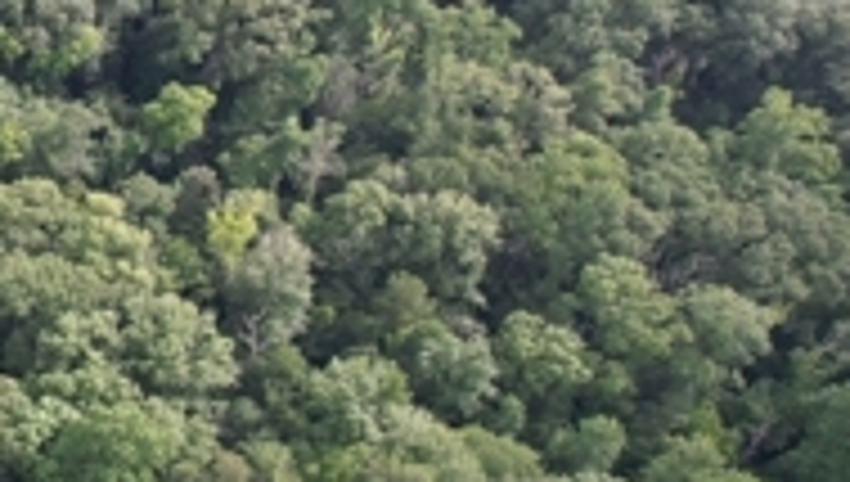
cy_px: 176
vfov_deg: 16.6
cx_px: -450
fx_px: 1648
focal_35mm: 73
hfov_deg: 23.0
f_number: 2.8
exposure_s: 1/400
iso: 110
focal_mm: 8.38
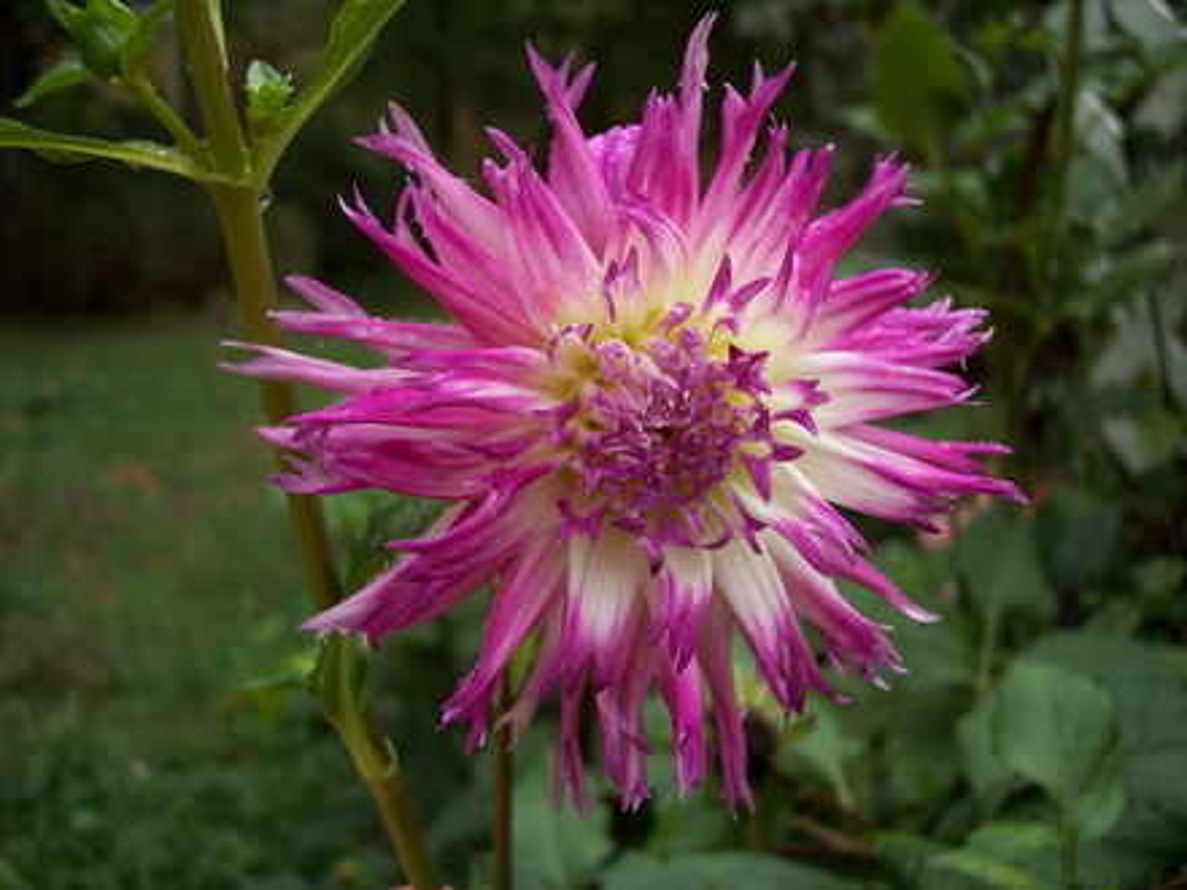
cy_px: 445
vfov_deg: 36.8
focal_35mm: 39
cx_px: 594
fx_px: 1337
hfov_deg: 47.9
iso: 100
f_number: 3.4
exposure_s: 1/350
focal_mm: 8
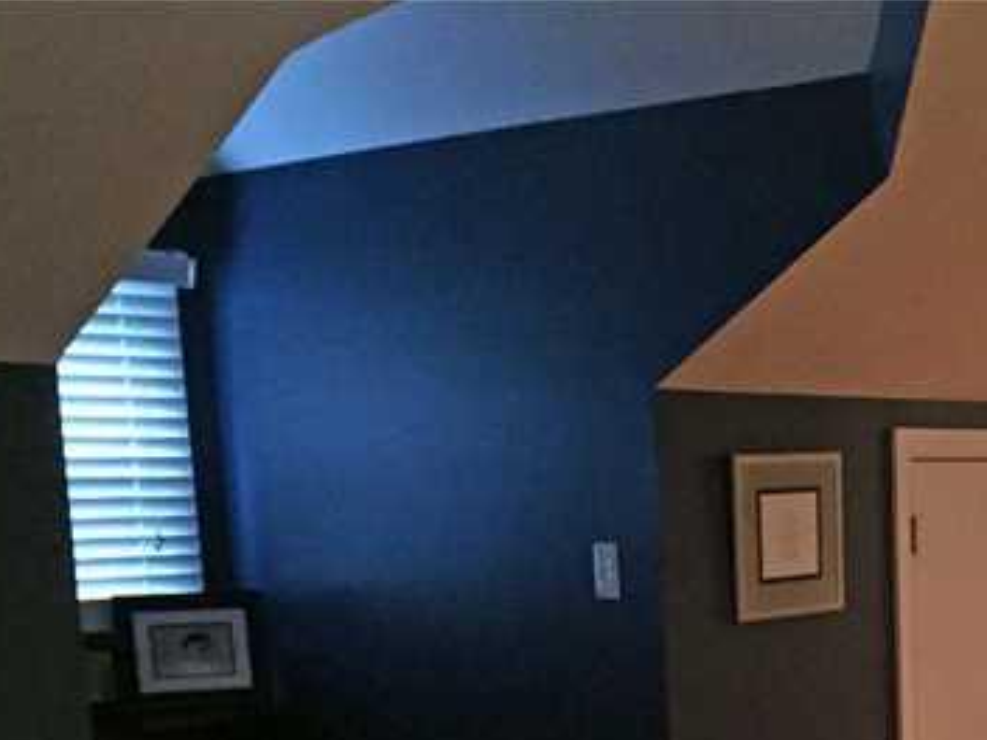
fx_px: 1882
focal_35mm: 66
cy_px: 838
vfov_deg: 21.0
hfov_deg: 27.6
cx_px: 995
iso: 400
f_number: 2.2
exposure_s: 1/15
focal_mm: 4.15
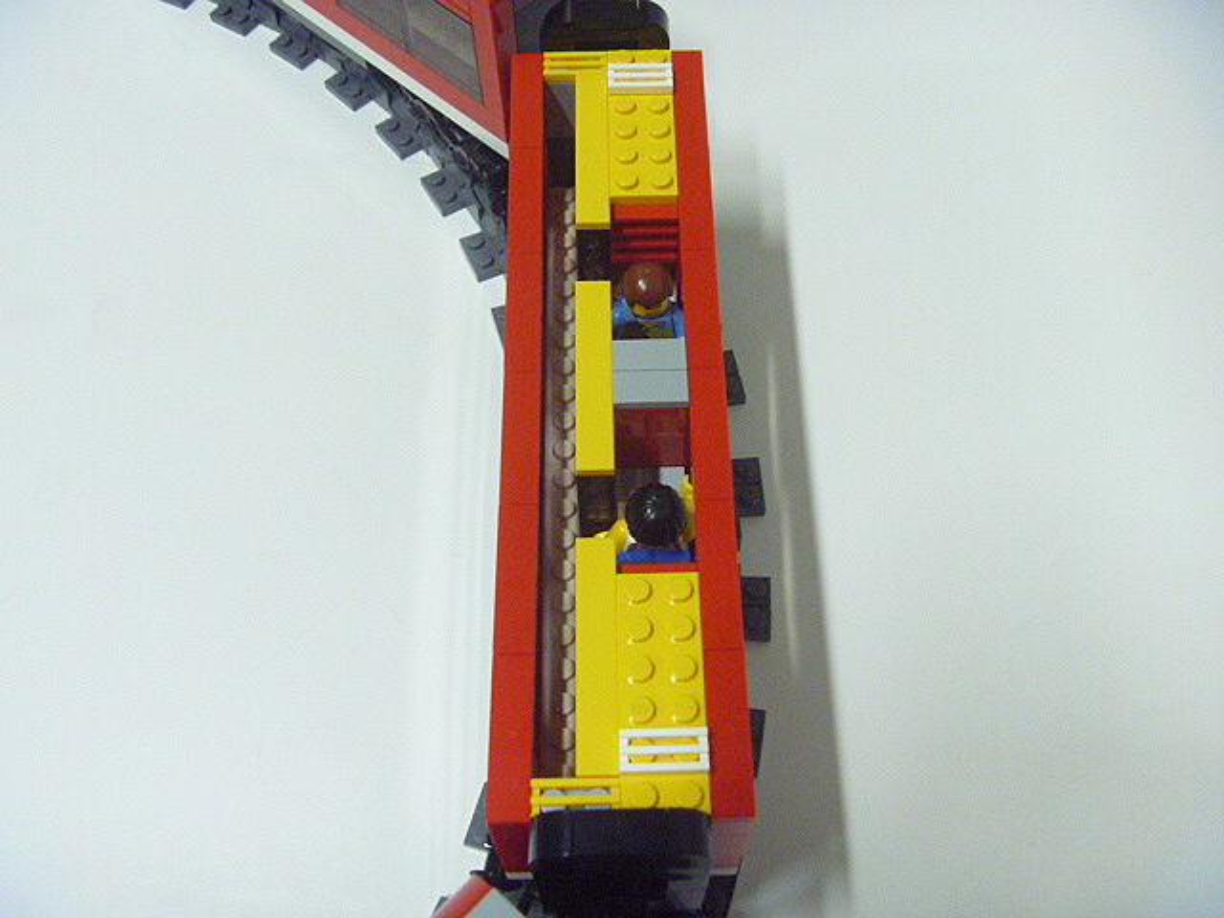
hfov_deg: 52.6
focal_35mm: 35
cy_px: 459
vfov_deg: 40.7
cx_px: 612
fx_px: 1238
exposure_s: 1/25
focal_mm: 6.3
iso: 800
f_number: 3.5
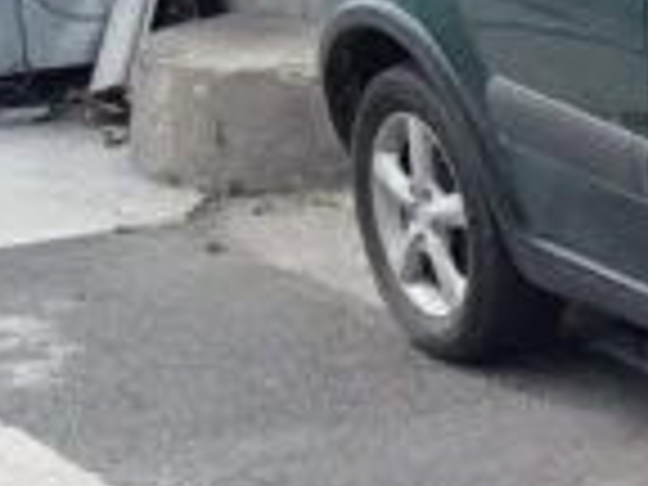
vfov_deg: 12.7
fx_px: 2190
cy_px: 198
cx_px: 1328
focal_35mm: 117
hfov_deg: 14.0
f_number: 2.2
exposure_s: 1/409
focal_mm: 3.46
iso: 102
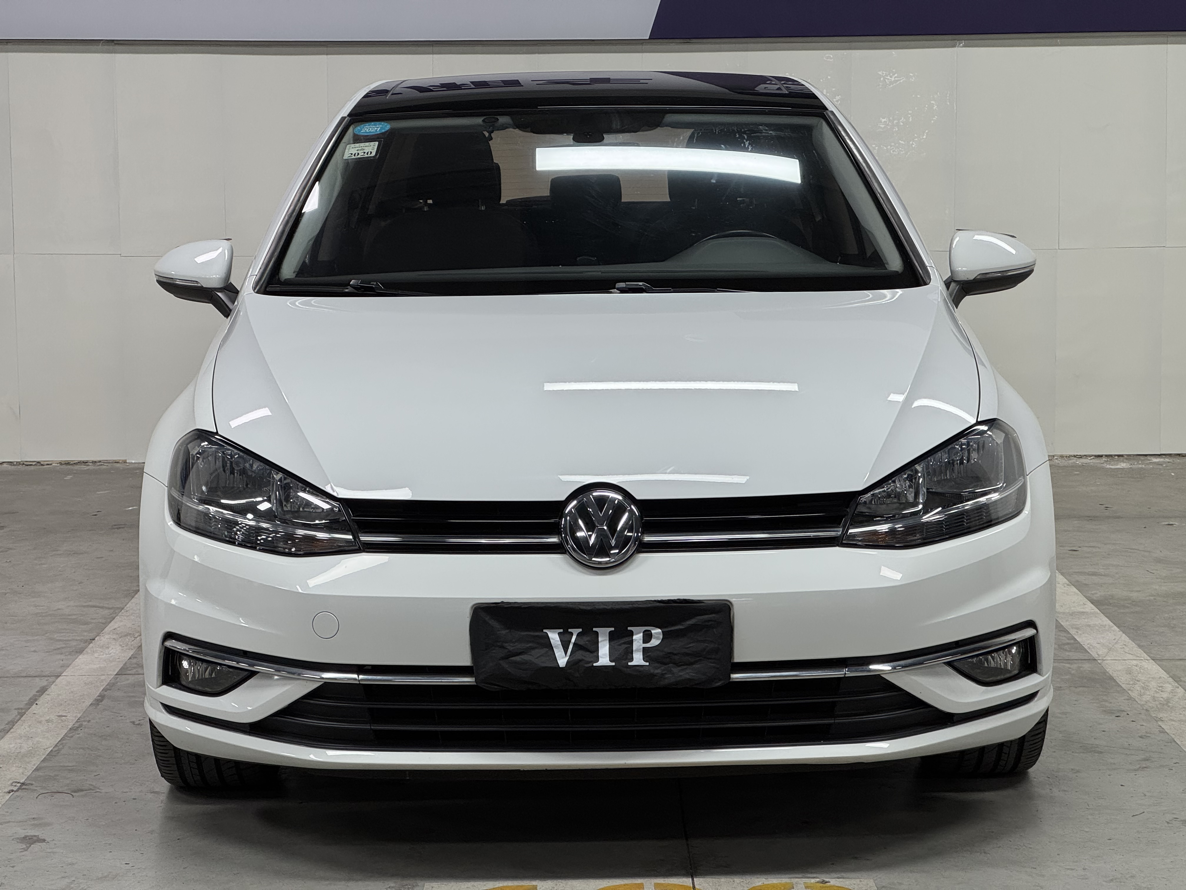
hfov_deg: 25.3
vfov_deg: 19.1
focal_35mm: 77
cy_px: 445
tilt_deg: -6.5
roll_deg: +0.1
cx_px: 593
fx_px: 2638
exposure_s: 1/50
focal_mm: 9
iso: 125
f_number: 2.8
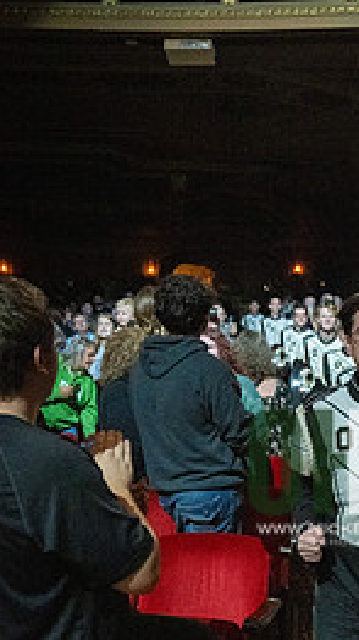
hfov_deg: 25.2
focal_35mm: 45
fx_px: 763
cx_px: 357
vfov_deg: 44.1
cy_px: 476
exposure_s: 1/500
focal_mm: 25
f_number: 2.8
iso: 12800
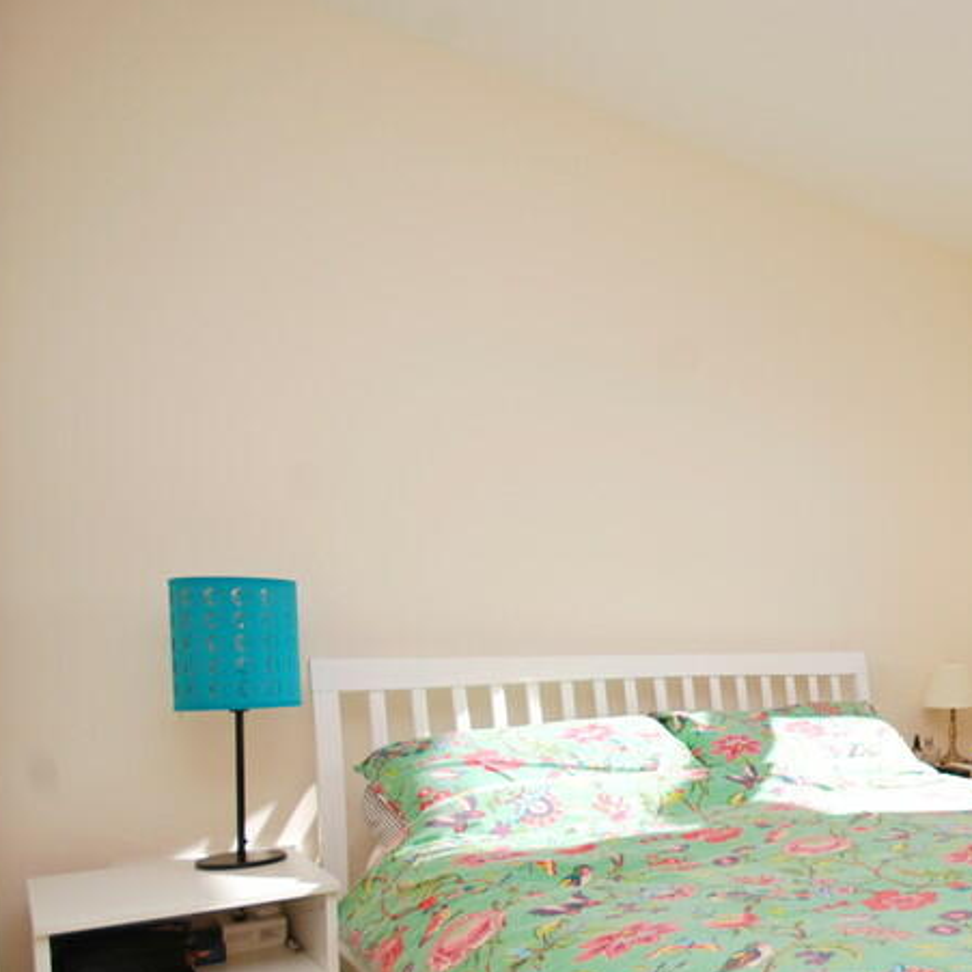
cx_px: 1071
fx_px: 921
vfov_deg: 54.2
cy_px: 669
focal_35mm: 29
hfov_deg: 43.2
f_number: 5.6
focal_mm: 10
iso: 160
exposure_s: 1/200
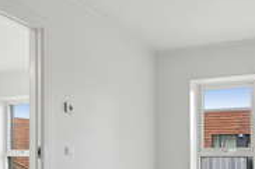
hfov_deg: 47.2
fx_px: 270
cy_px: 145
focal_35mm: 38
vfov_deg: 33.4
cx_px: 212
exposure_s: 1/30
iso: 200
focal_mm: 11
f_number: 8
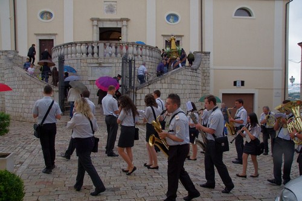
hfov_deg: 67.4
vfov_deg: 47.9
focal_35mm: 27
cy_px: 100
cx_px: 151
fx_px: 226
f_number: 6.3
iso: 2000
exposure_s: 1/160
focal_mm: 18
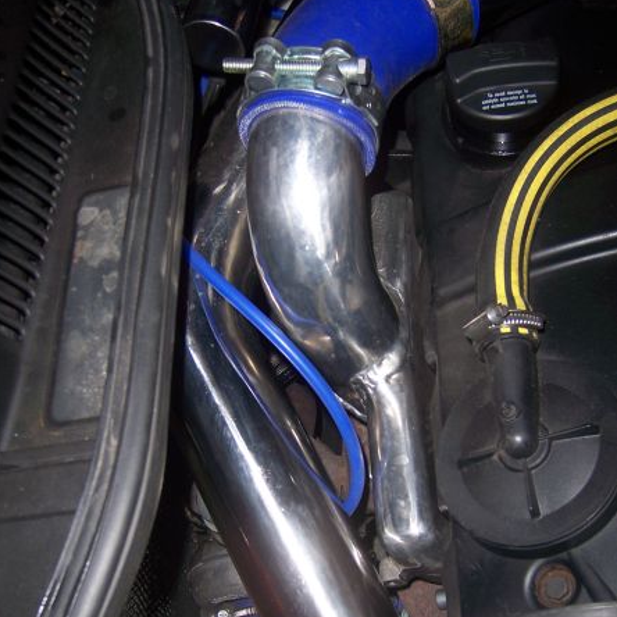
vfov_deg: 39.0
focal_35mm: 43
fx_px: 867
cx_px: 306
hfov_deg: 39.2
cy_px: 379
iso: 80
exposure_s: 1/60
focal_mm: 6.2
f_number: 2.8
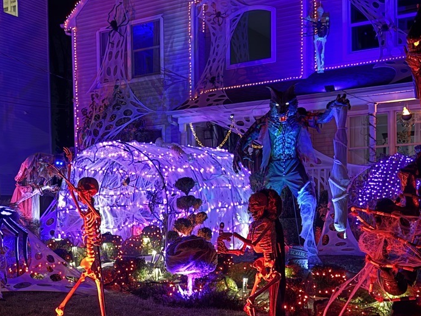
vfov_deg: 27.8
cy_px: 223
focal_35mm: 52
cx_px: 122
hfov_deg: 36.2
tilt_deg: -0.7
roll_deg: +0.6
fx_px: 632
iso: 1250
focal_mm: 6.76
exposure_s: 1/15
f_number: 1.78
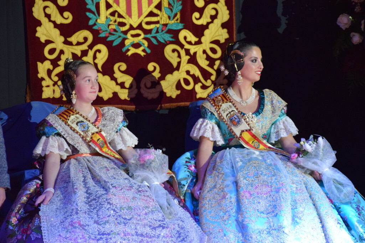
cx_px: 182
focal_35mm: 135
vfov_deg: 10.2
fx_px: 1369
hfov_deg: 15.2
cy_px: 122
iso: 3200
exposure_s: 1/80
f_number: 5.3
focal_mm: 90
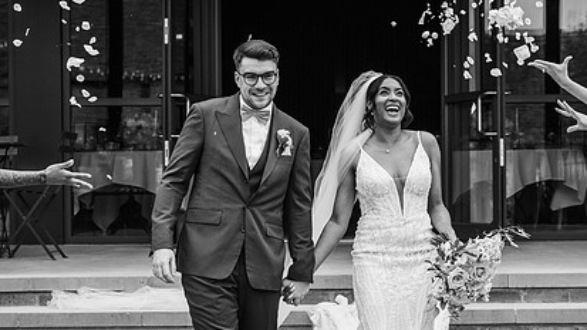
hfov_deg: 20.7
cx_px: 335
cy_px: 219
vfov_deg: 11.7
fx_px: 1603
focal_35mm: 103
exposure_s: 1/1000
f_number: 5
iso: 400
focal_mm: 70
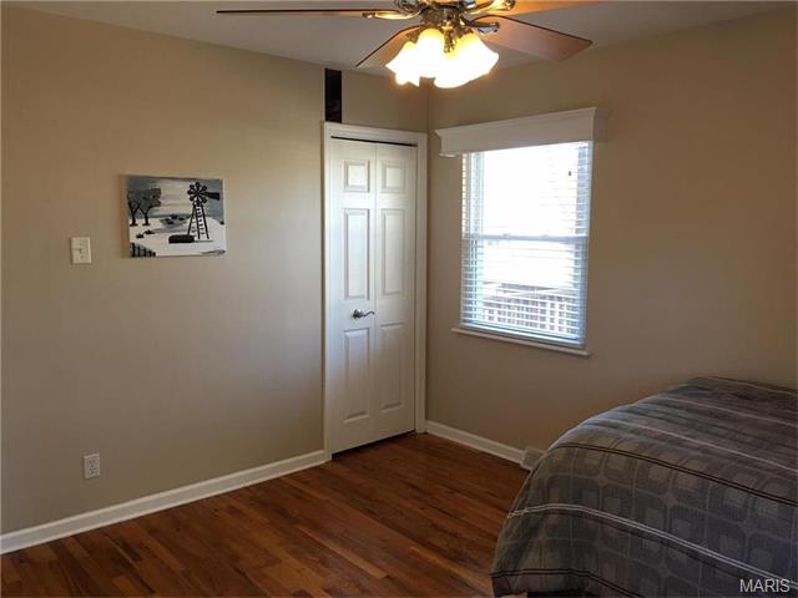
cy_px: 299
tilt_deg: -6.0
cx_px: 399
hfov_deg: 61.7
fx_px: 669
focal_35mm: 29
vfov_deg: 48.2
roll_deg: -1.4
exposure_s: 1/15
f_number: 2.2
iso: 32
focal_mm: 4.15
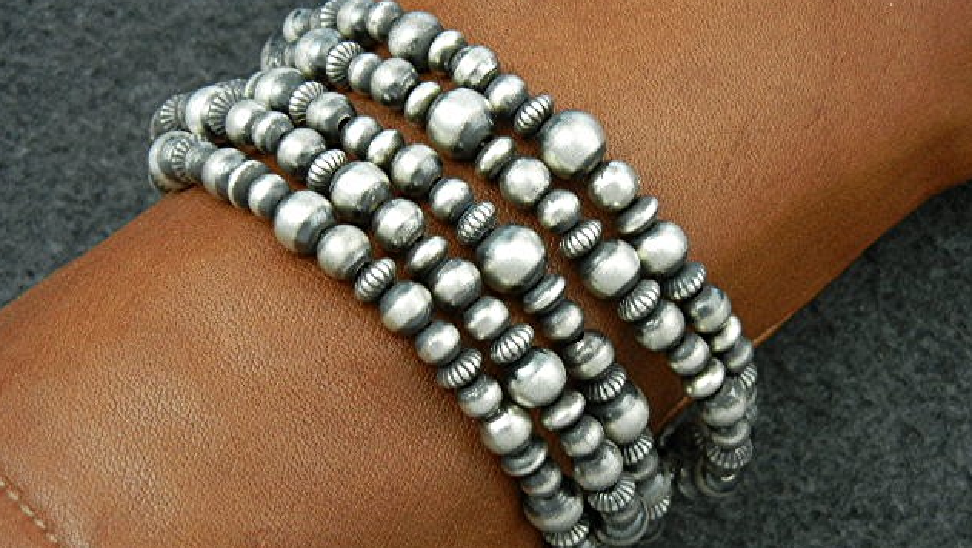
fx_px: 1934
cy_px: 274
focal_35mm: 75
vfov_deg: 16.1
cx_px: 486
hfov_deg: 28.2
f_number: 4.1
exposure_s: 1/12.4
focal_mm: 12.2
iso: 400
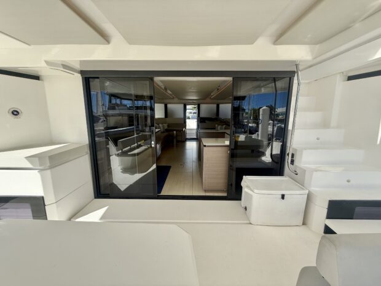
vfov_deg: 85.7
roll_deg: +0.1
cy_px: 143
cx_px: 190
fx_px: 154
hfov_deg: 102.1
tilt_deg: -10.6
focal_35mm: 14
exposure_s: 1/664
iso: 64
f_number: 2.2
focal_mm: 2.22
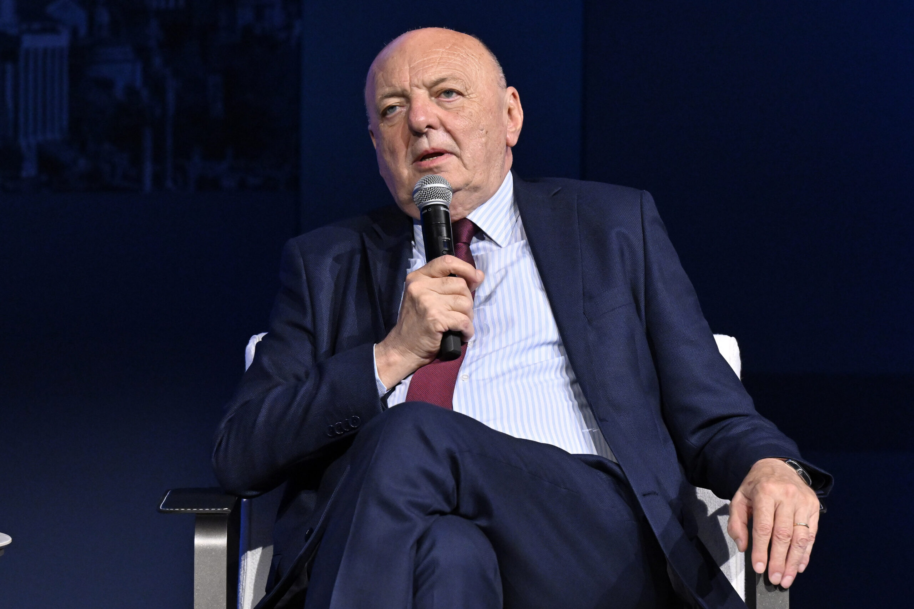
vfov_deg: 5.0
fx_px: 7031
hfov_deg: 7.4
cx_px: 457
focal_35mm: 277
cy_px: 304
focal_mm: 185
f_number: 5
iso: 3200
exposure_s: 1/320
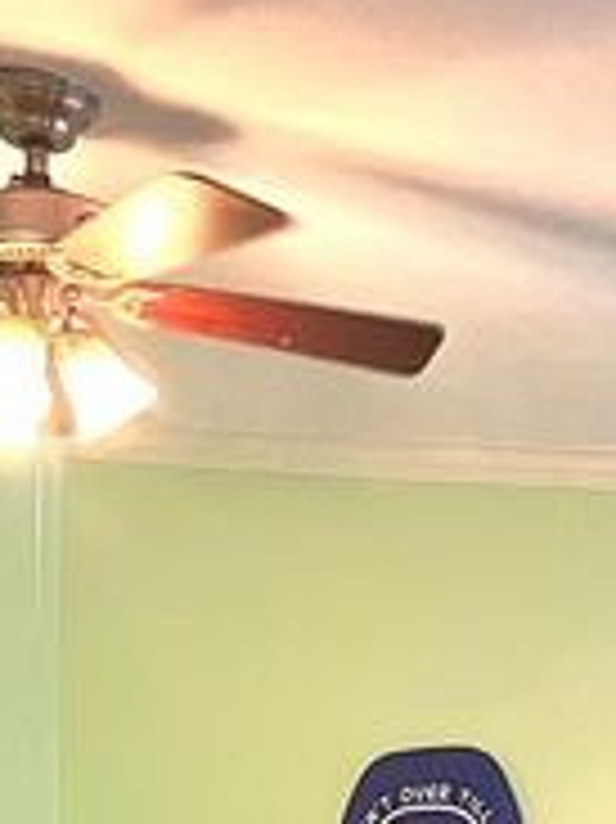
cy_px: 1173
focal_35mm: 102
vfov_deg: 17.6
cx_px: 454
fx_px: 2423
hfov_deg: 14.4
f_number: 1.8
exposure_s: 1/40
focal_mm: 3.99
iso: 250
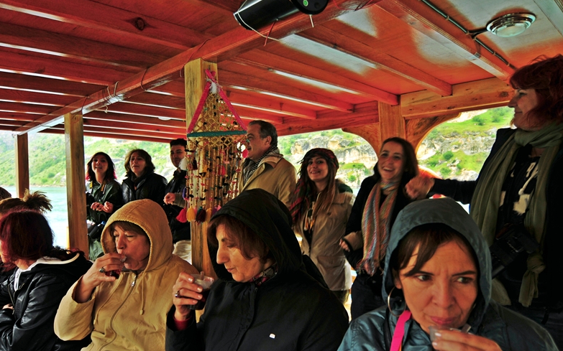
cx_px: 280
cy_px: 178
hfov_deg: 69.4
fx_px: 407
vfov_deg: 46.7
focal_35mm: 27
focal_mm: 17
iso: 200
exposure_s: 1/60
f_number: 4
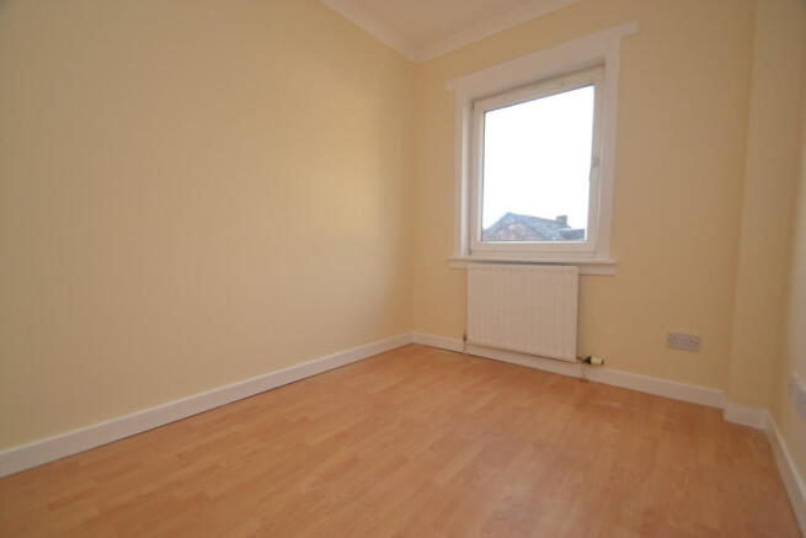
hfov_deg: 100.4
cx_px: 403
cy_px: 269
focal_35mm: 15
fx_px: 336
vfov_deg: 77.4
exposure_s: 1/100
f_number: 5
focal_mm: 10
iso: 400
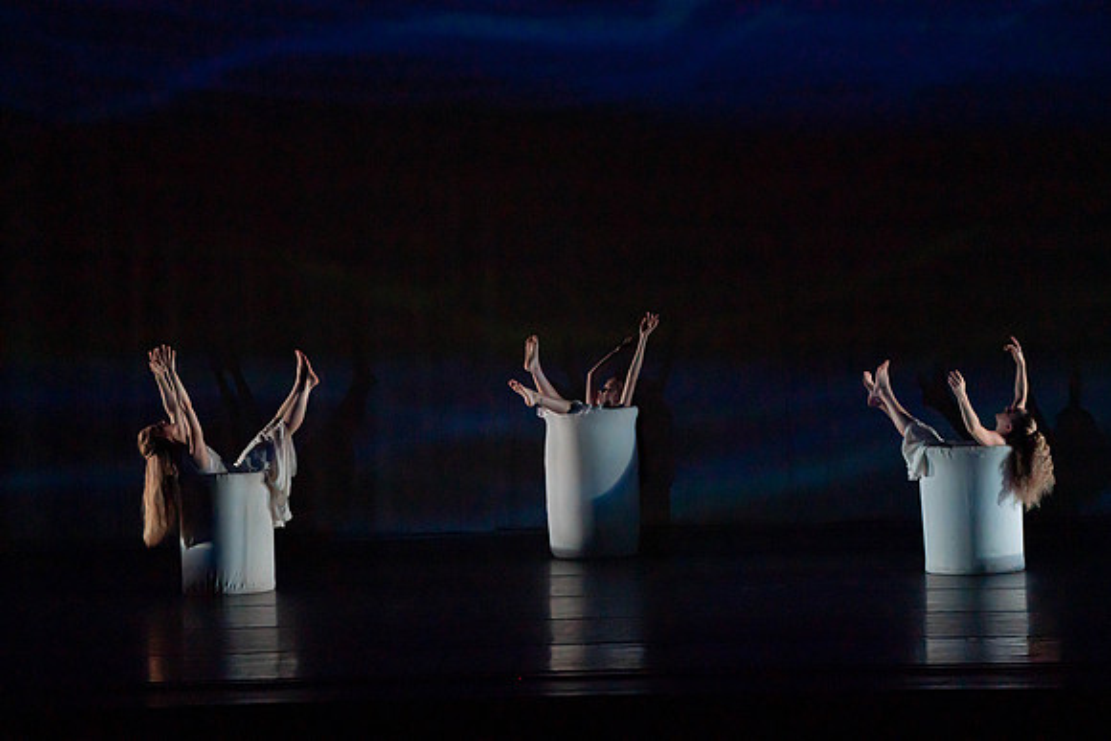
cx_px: 556
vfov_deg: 6.9
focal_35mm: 200
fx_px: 6173
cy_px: 370
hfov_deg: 10.3
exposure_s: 1/320
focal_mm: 200
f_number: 5.6
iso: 6400
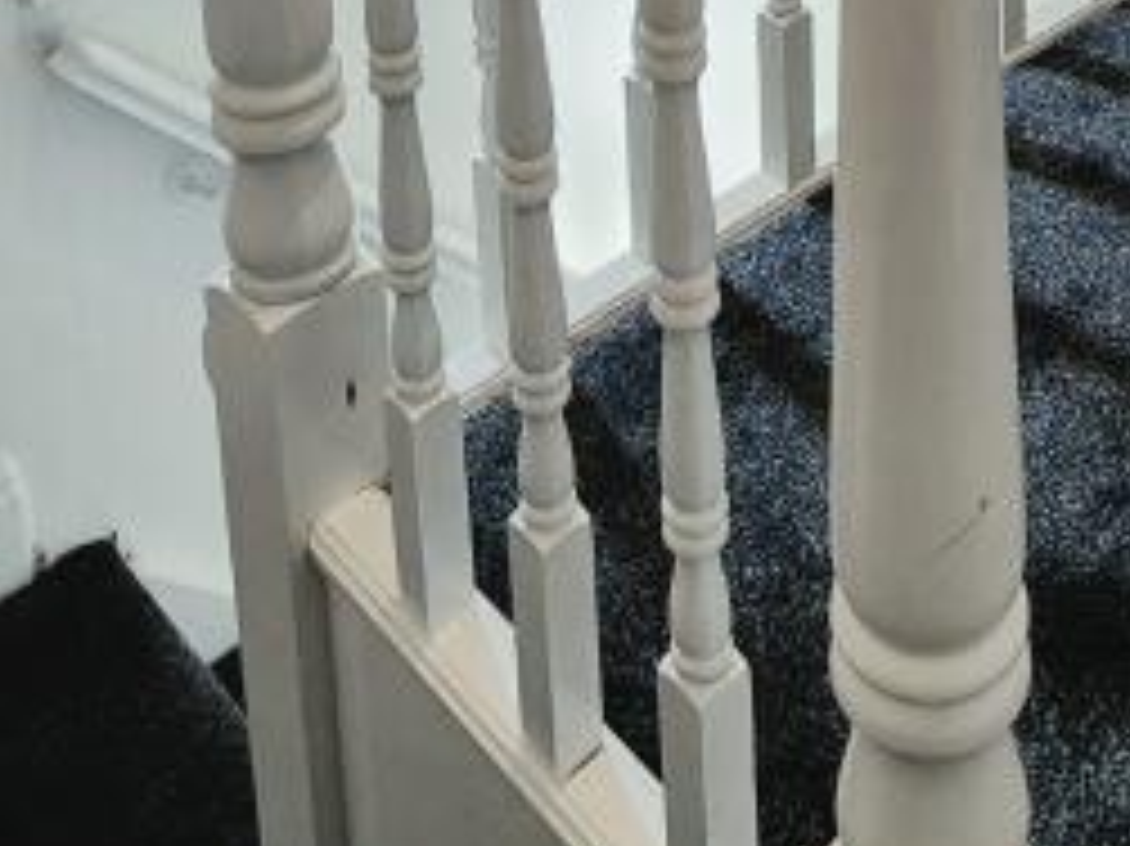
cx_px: 860
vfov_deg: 20.7
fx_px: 1729
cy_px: -603
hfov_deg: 35.3
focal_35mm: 53
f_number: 2.2
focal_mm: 1.74
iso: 100
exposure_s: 1/50
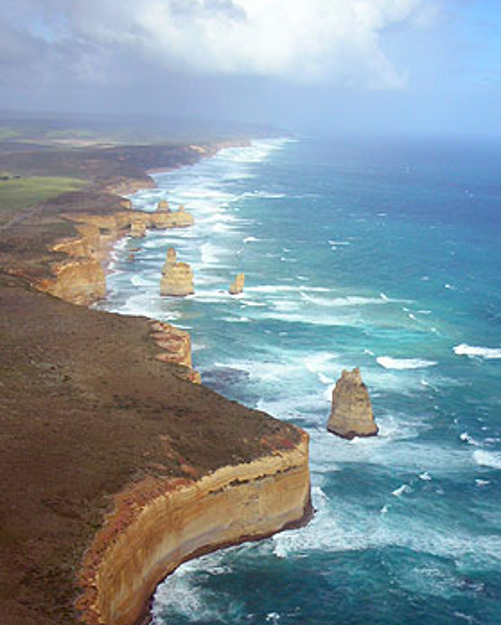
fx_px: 944
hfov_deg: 29.5
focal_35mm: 51
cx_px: 336
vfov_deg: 36.2
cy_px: 427
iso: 50
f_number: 8.5
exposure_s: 1/120
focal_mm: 5.8
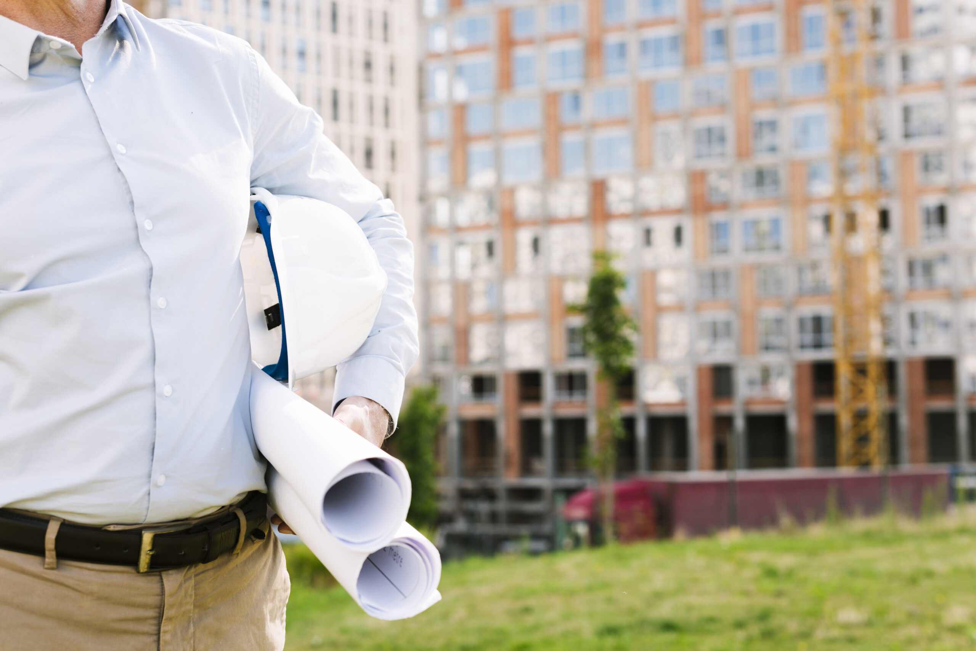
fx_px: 1356
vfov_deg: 27.0
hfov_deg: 39.6
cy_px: 326
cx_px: 488
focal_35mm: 50
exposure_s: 1/200
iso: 160
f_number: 4
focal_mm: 50
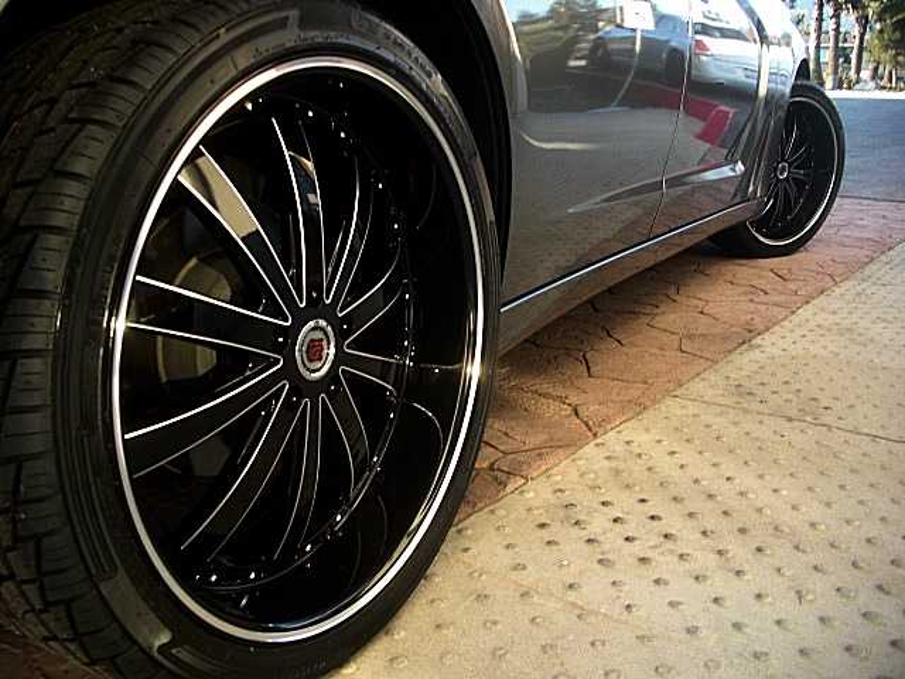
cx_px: 452
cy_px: 340
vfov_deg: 39.7
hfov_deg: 51.4
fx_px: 941
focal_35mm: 36
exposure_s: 1/125
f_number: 2.8
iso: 100
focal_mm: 6.3
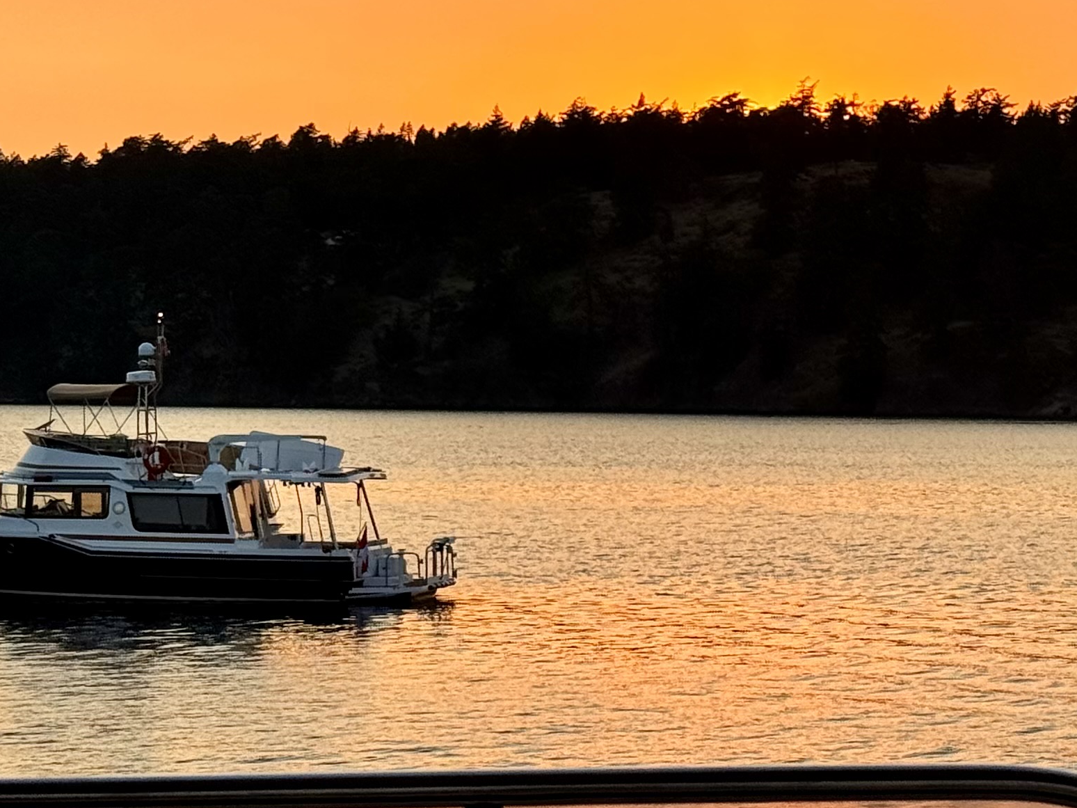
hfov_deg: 15.6
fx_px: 3889
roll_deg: -0.5
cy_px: 131
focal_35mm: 125
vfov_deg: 11.8
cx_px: 994
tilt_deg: +2.2
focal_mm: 6.76
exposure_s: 1/2833
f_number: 1.78
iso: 64
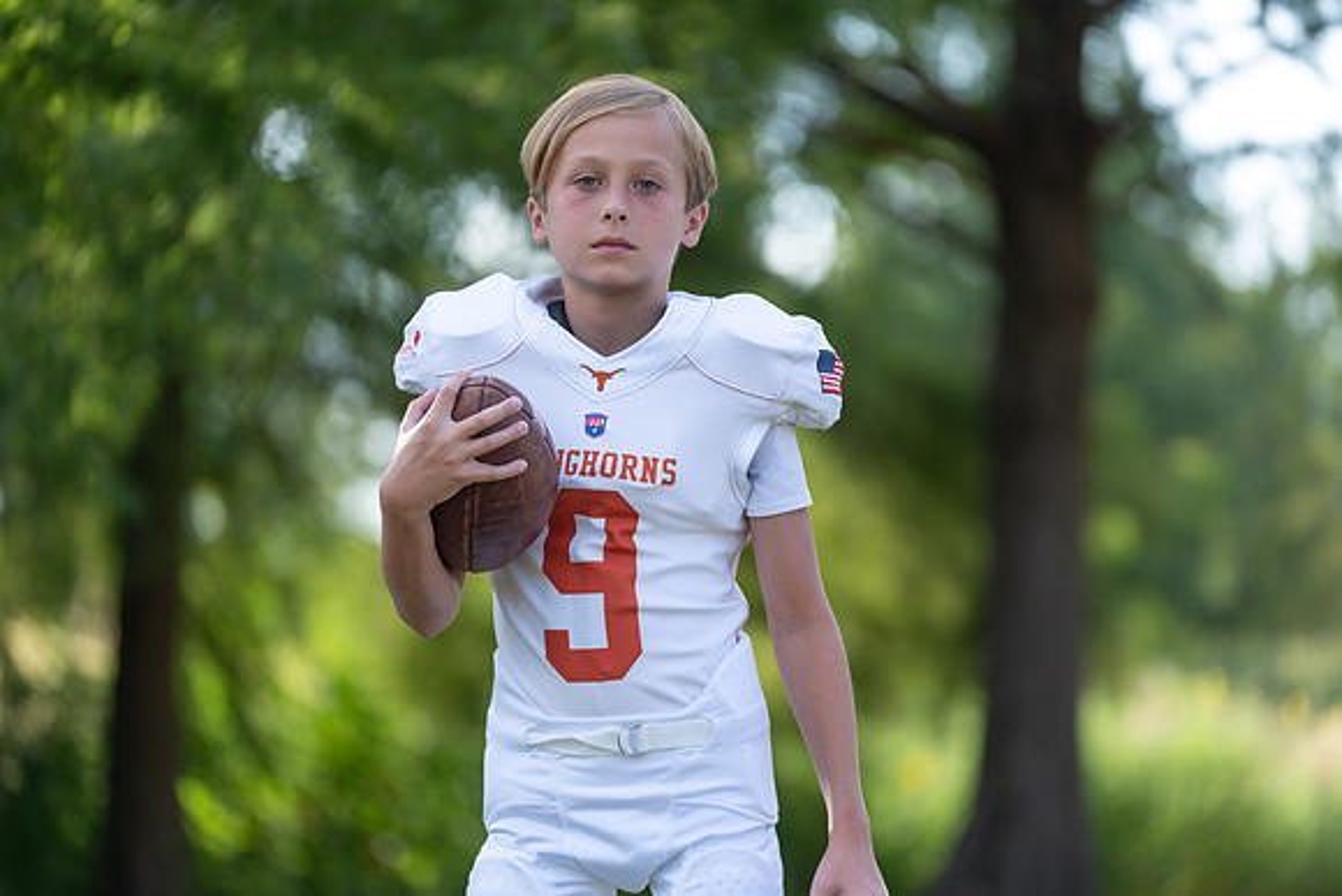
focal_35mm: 151
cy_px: 448
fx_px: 5630
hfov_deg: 13.6
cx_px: 671
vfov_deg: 9.1
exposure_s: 1/400
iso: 100
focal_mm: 151
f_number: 2.8
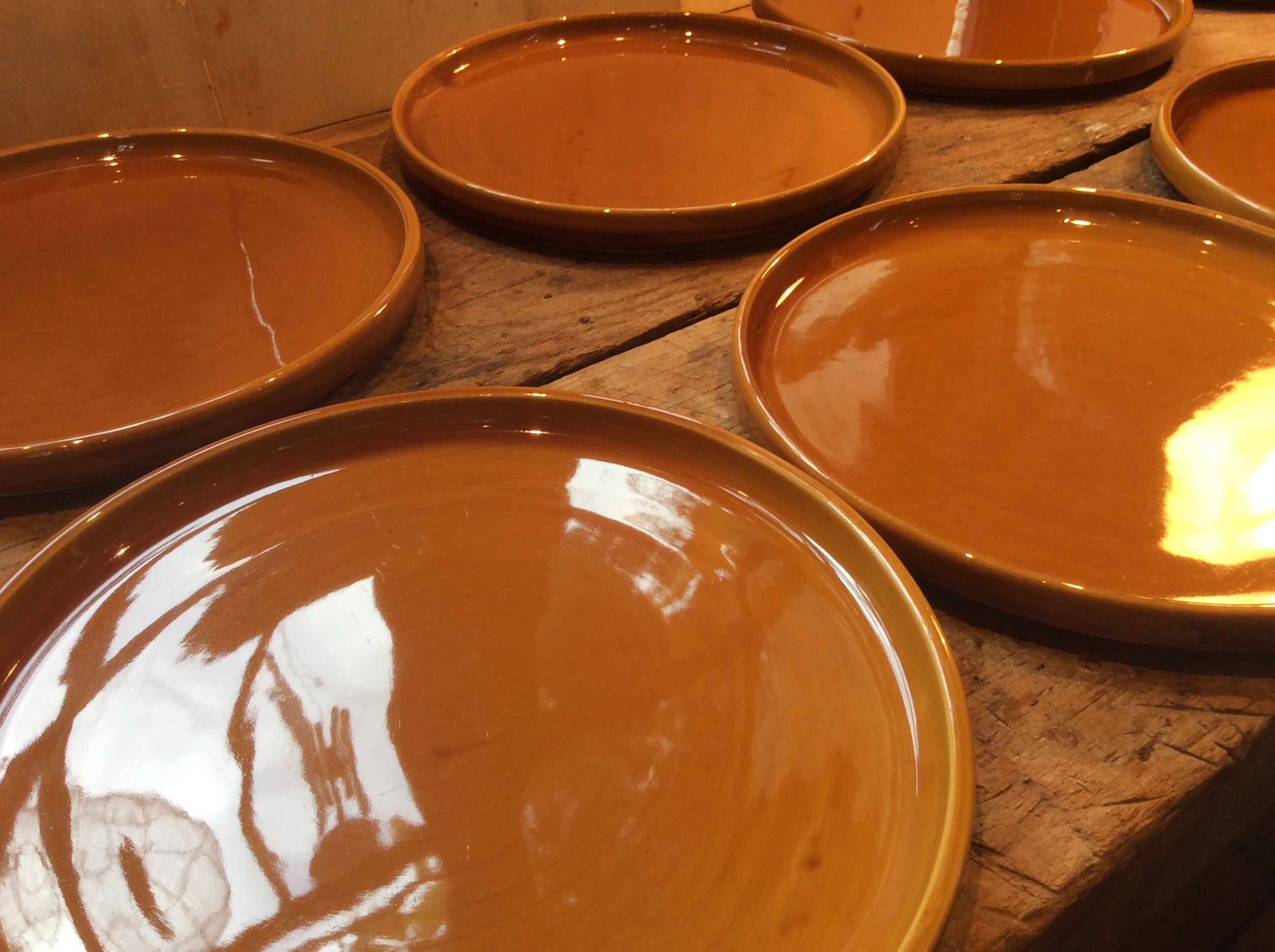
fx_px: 1177
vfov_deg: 44.1
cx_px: 638
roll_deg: +2.5
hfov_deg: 56.9
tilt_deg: -40.6
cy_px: 476
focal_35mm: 32
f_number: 2.4
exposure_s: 1/25
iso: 32
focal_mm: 3.3
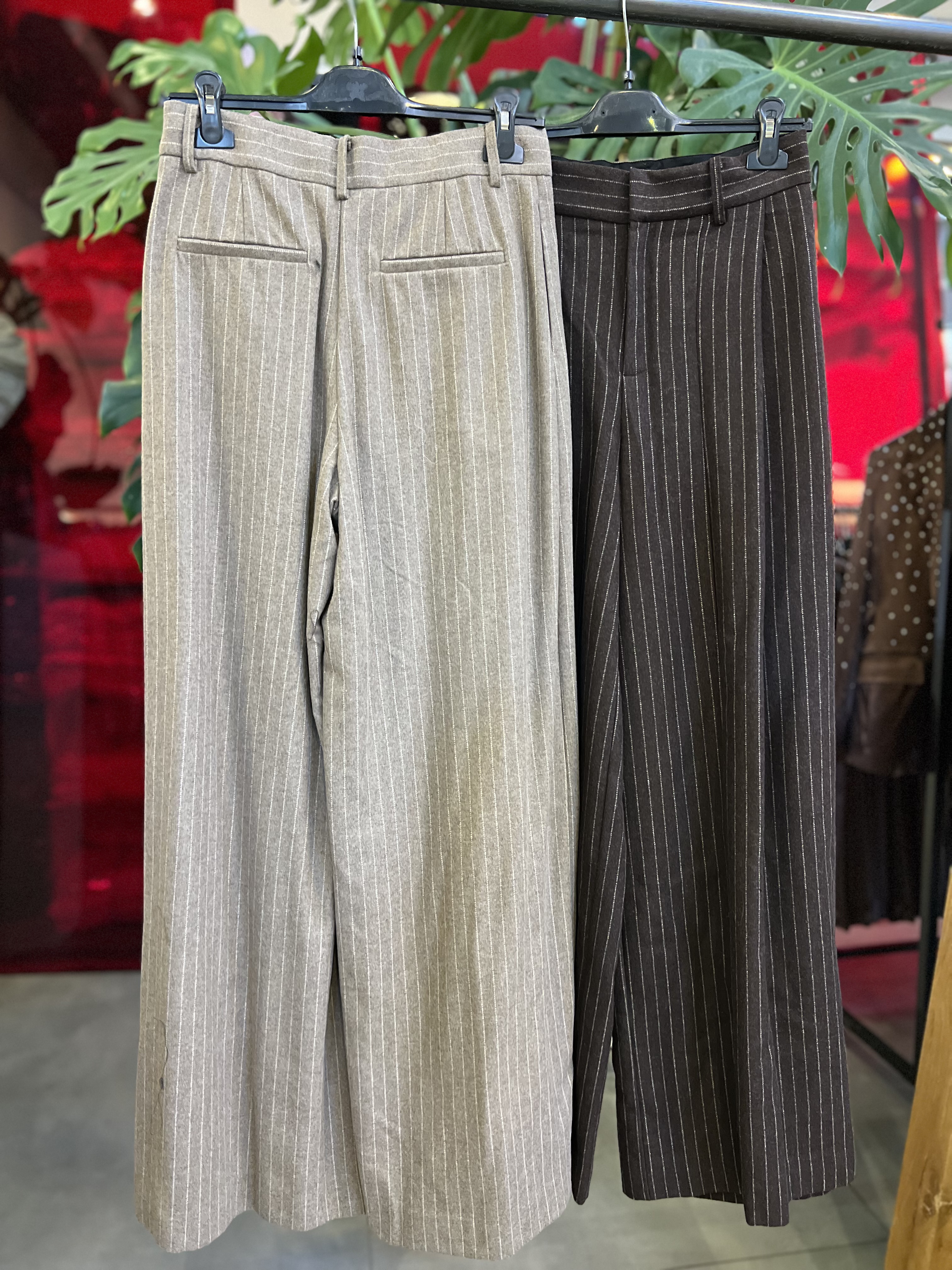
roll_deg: -0.5
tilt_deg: -5.1
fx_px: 953
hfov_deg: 53.1
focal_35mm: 26
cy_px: 635
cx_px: 476
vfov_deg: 67.3
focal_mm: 5.7
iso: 500
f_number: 1.5
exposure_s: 1/50
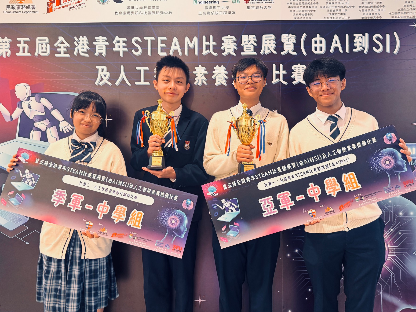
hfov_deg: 65.3
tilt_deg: -0.5
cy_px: 143
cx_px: 199
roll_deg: +0.3
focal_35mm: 27
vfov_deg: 51.3
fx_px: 324
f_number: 1.78
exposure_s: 1/50
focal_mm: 6.76
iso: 320
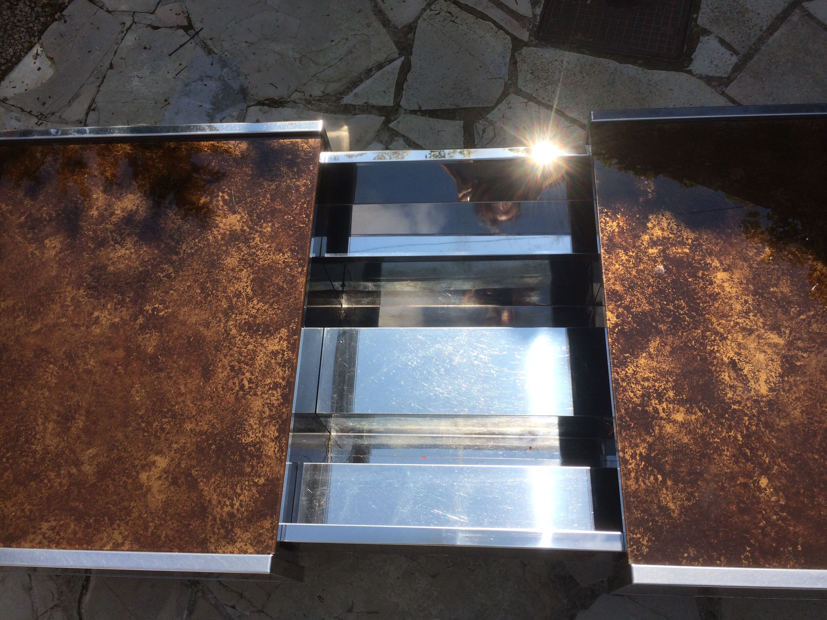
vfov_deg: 48.2
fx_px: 693
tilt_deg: -64.9
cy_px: 310
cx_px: 414
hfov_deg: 61.7
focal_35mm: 29
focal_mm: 4.15
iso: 32
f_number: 2.2
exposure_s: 1/1866
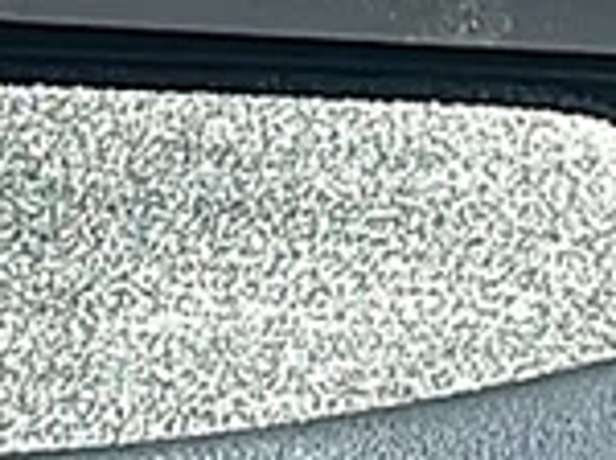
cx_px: 316
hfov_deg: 8.5
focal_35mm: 234
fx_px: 4157
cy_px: -614
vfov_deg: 6.1
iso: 80
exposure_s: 1/740
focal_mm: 6.86
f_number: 1.78
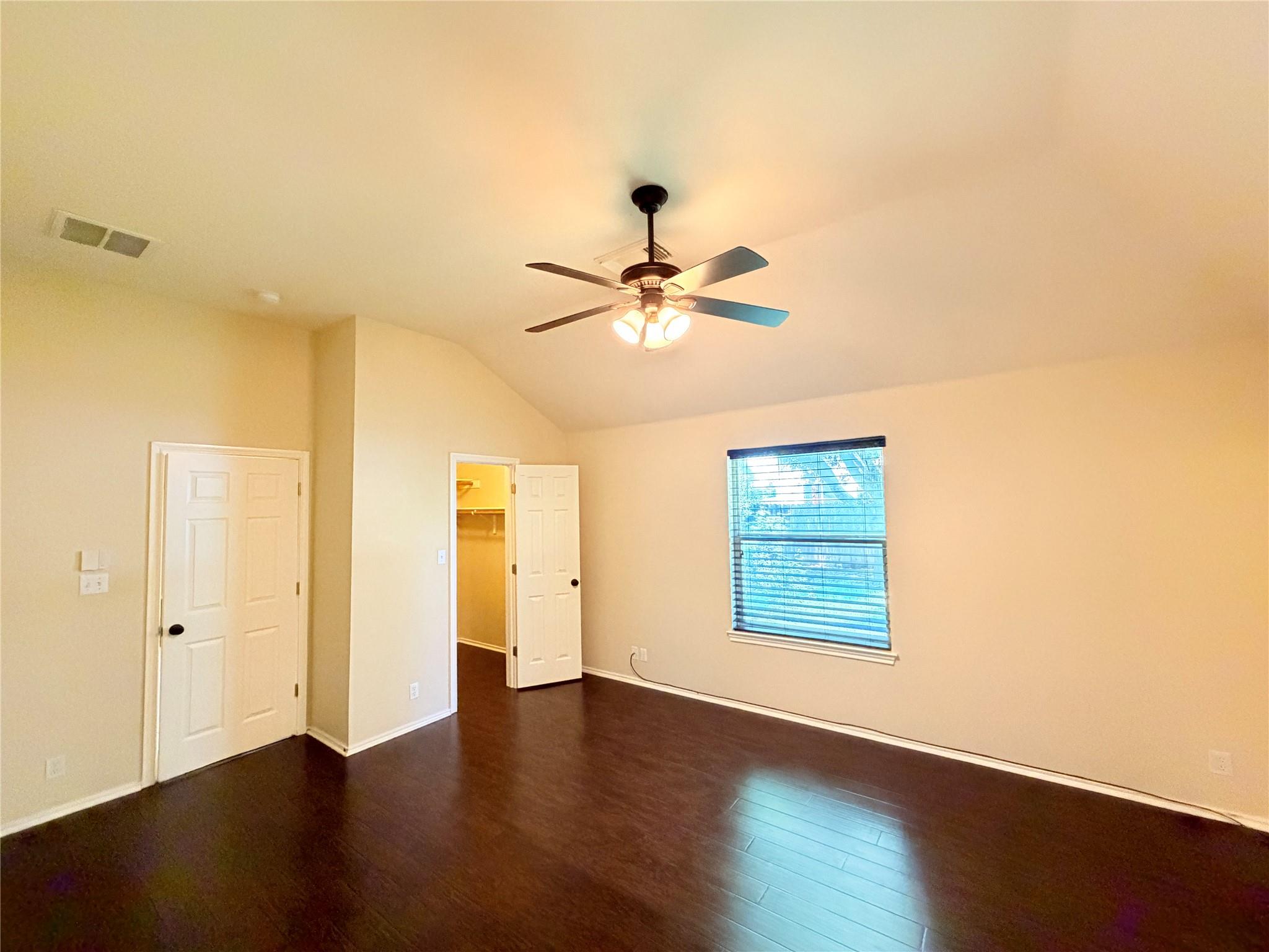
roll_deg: +2.0
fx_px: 513
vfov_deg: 85.7
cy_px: 476
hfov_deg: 102.1
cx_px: 634
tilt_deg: +3.3
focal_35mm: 14
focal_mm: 2.22
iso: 800
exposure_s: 1/60
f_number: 2.2
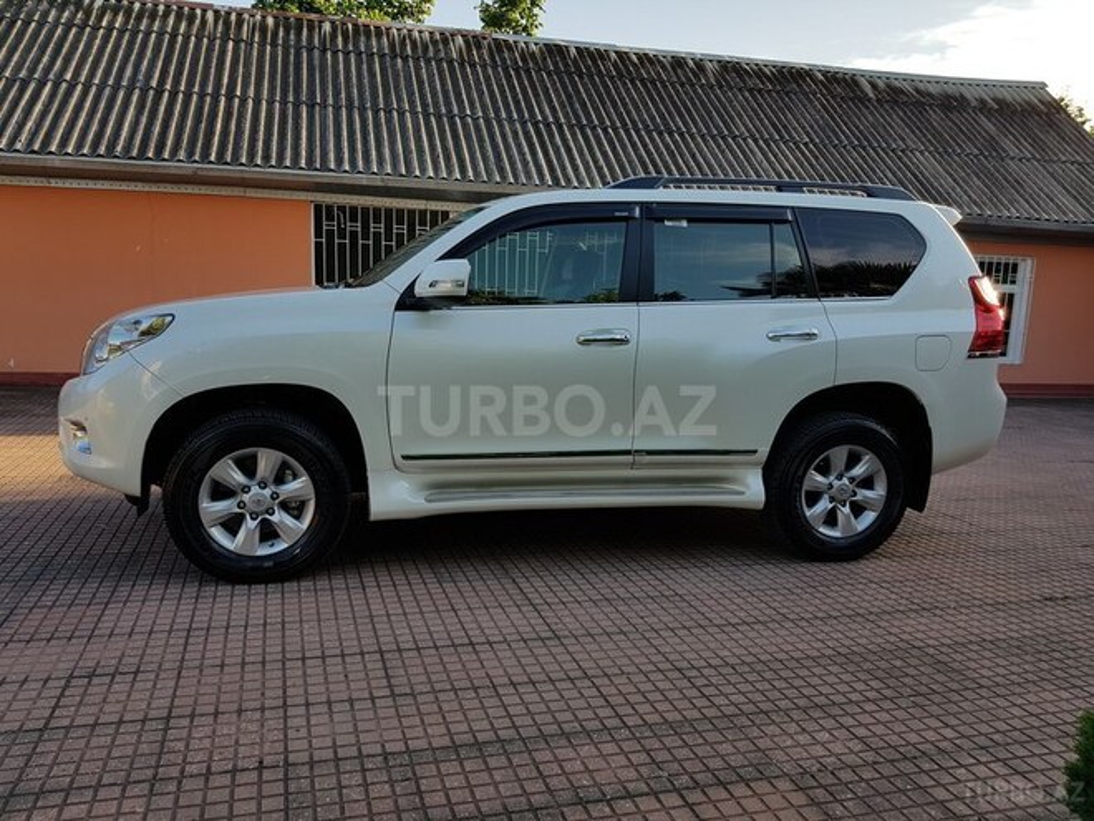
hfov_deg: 67.3
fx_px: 822
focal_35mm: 26
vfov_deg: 53.1
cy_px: 410
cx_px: 547
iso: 50
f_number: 1.7
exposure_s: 1/948
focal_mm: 4.2
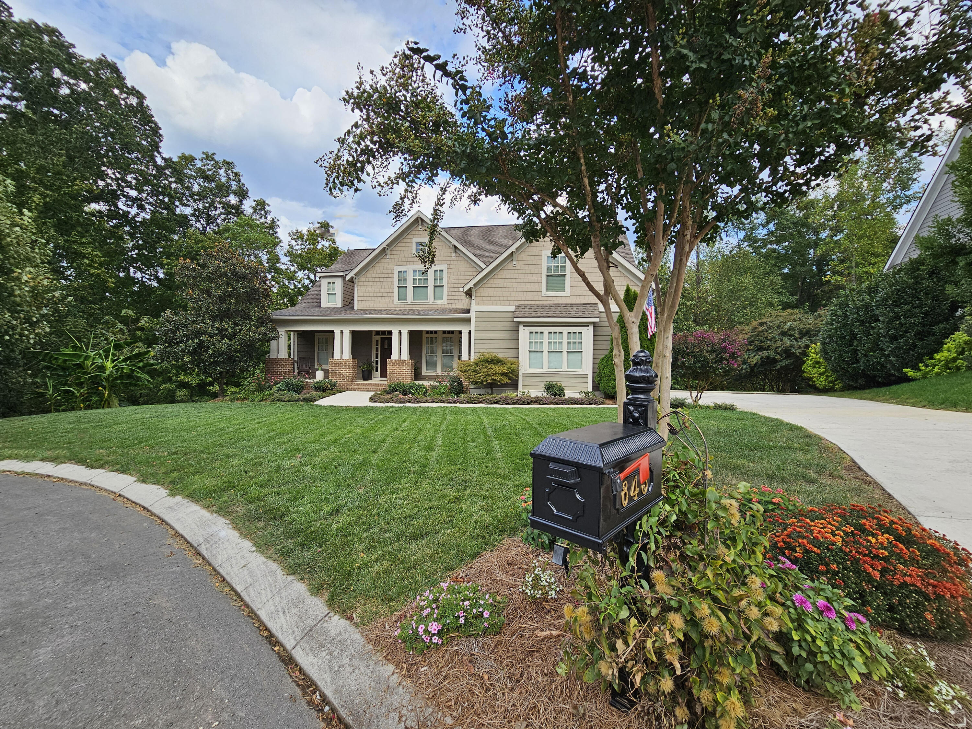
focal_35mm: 13
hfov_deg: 106.2
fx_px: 365
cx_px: 486
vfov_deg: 89.9
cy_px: 364
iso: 50
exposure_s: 1/562
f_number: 2.2
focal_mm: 2.2
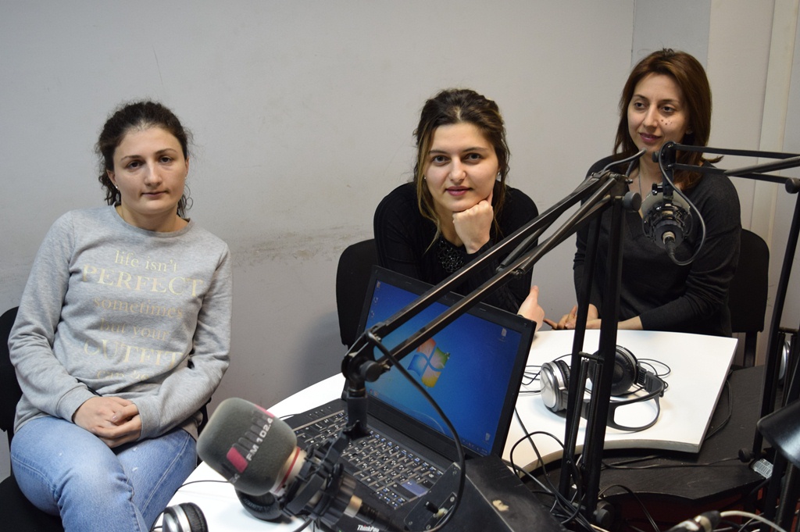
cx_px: 400
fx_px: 699
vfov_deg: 41.6
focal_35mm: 32
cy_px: 266
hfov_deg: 59.5
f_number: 4
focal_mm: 21
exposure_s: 1/30
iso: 720
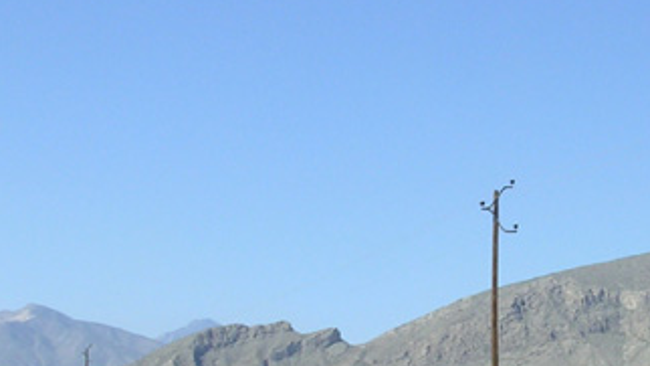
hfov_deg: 20.5
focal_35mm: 103
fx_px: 1775
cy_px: 222
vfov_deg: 11.7
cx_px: 543
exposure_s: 1/238
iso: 50
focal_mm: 5.8
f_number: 5.6
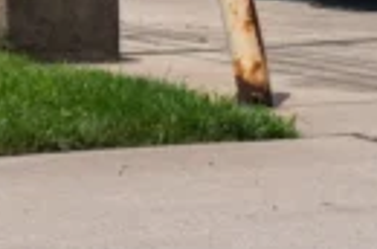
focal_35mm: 329
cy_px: -263
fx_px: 3437
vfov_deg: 4.1
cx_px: 162
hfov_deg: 6.3
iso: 100
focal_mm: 55.5
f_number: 10
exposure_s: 1/160
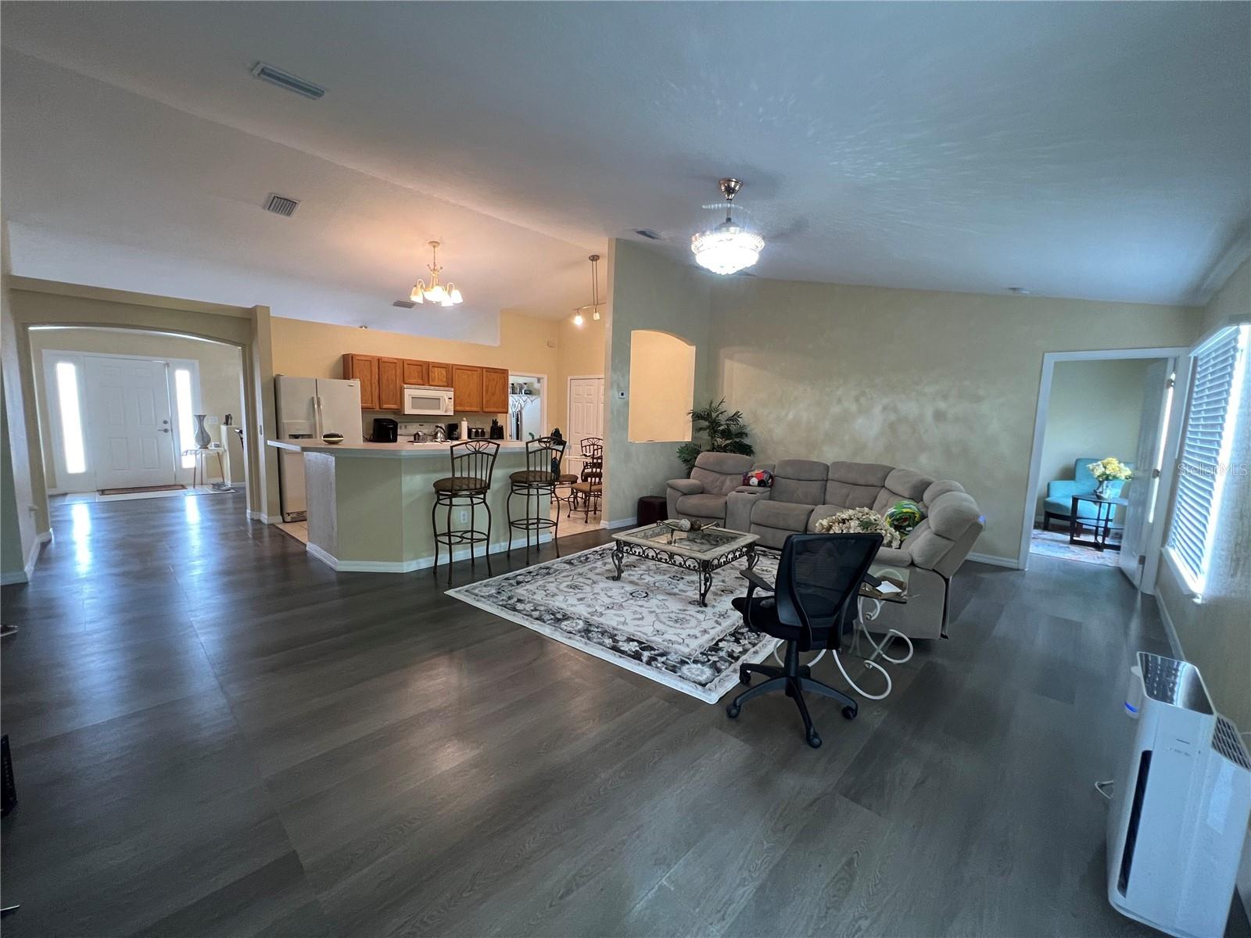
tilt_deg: -6.1
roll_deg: -1.8
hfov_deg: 106.2
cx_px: 626
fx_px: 470
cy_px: 469
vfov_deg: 89.9
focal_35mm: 13
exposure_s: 1/60
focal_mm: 1.57
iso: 200
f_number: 1.8
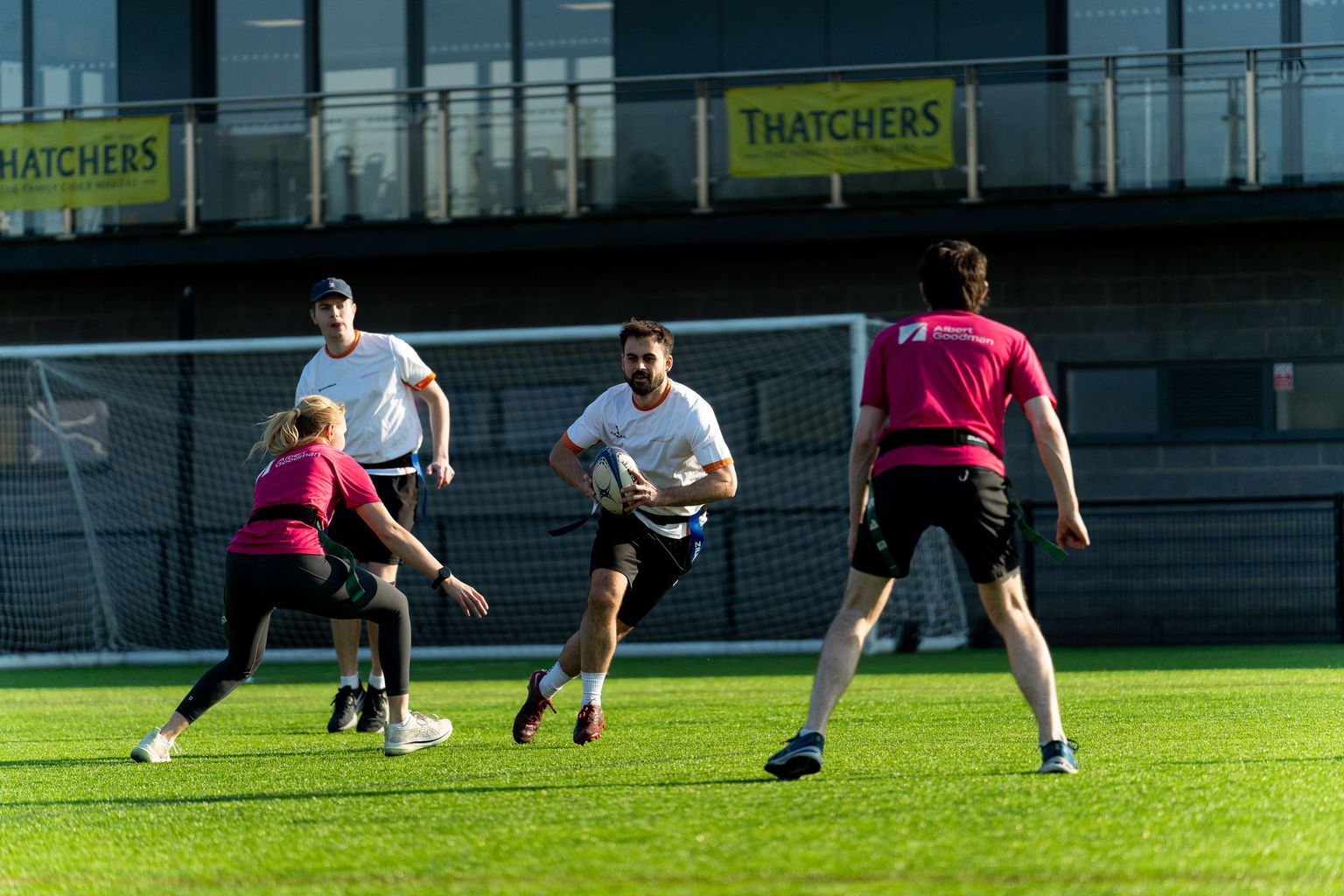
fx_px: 6719
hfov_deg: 11.4
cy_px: 448
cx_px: 672
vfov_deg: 7.6
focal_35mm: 180
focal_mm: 180
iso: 640
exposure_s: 1/6400
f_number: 2.8
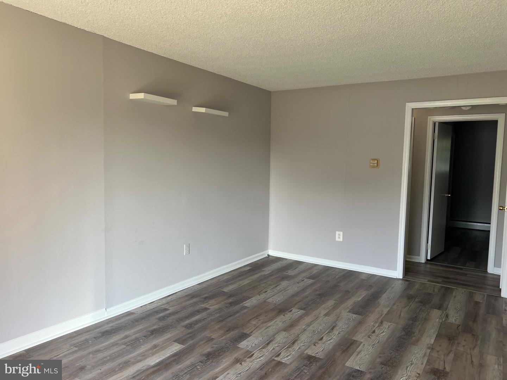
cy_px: 190
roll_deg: -2.3
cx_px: 254
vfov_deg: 53.1
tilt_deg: -5.7
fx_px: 381
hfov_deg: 67.3
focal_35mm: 26
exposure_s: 1/121
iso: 64
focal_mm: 5.7
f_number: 1.5
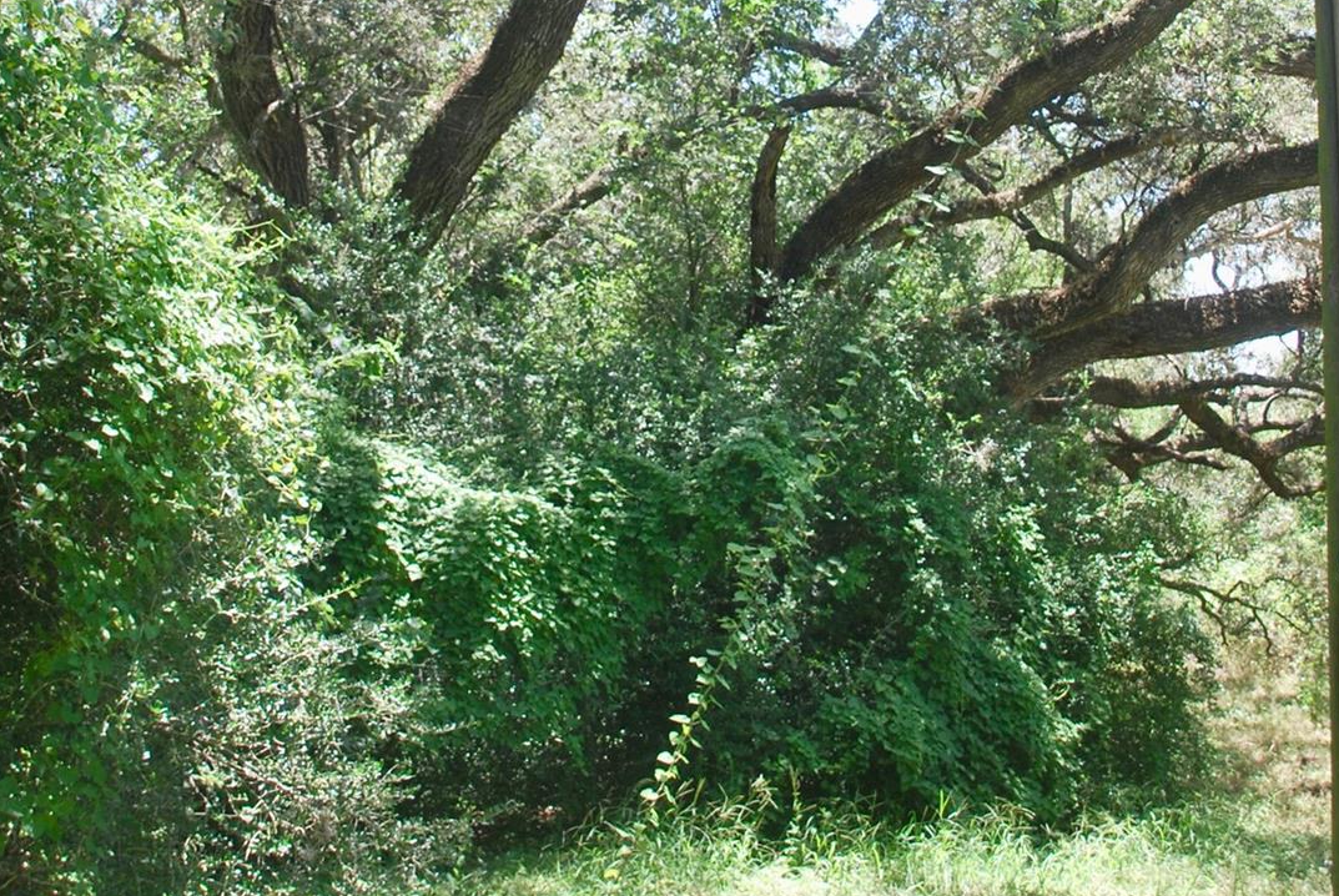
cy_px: 158
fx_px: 2346
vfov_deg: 21.3
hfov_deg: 31.8
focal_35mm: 63
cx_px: 716
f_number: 5.6
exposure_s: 1/125
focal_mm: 22
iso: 200
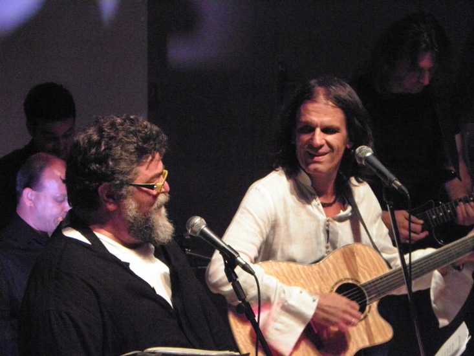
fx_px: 3246
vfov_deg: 6.3
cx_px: 237
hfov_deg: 8.4
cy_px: 178
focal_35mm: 237
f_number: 4.5
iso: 1600
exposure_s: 1/125
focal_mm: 42.26
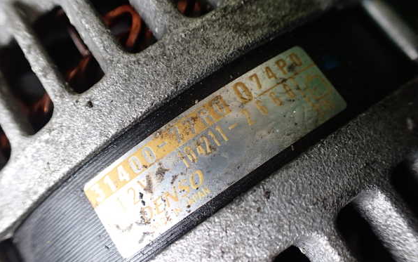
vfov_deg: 39.5
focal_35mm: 32
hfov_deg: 59.6
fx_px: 365
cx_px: 209
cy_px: 135
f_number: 2.3
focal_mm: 5.4
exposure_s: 1/125
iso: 500
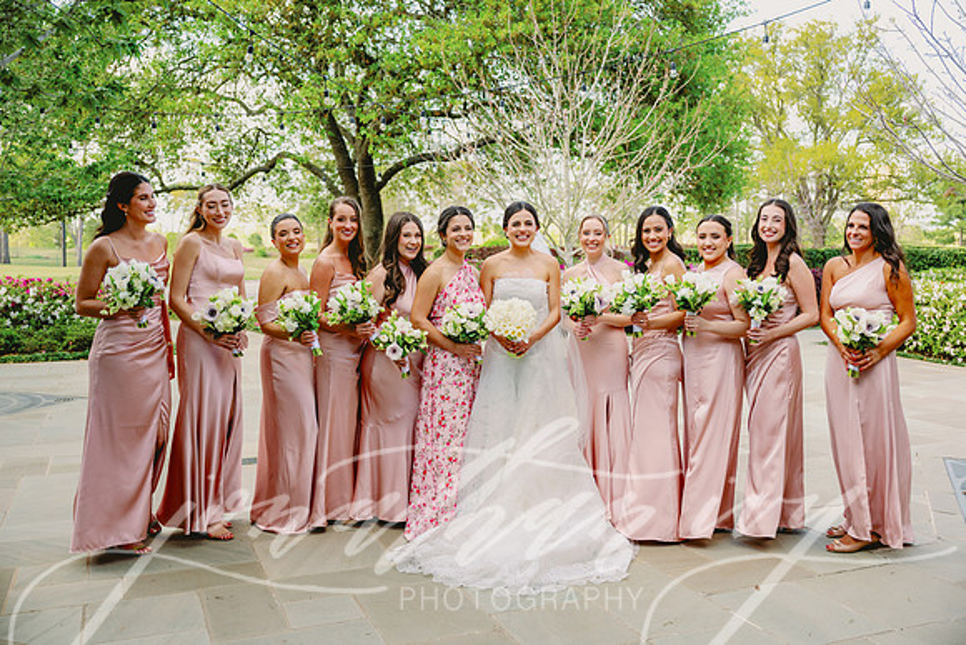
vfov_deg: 38.4
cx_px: 483
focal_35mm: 34
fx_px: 926
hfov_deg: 55.1
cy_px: 322
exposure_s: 1/800
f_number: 2.8
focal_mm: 34.5
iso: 200
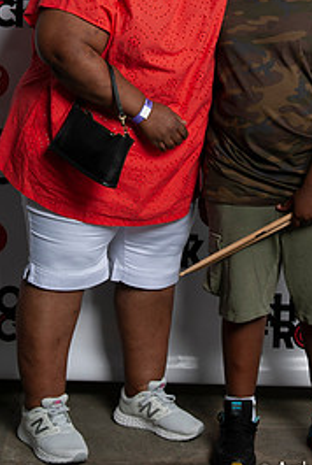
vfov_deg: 22.5
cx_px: 192
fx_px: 1151
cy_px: 88
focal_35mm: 89
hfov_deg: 15.4
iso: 100
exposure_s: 1/160
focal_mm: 35
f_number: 5.6
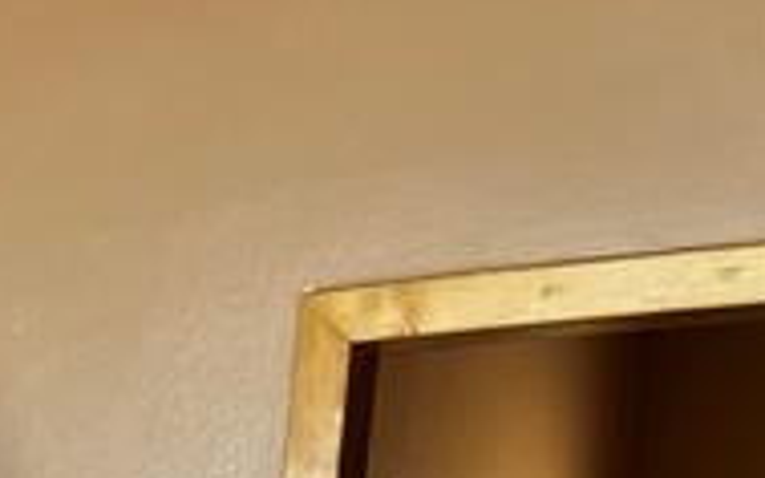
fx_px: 3106
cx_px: -1283
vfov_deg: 7.7
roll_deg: -1.0
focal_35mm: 149
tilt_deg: -9.9
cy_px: 1410
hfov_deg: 11.0
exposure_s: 1/121
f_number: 1.5
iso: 50
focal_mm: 5.7
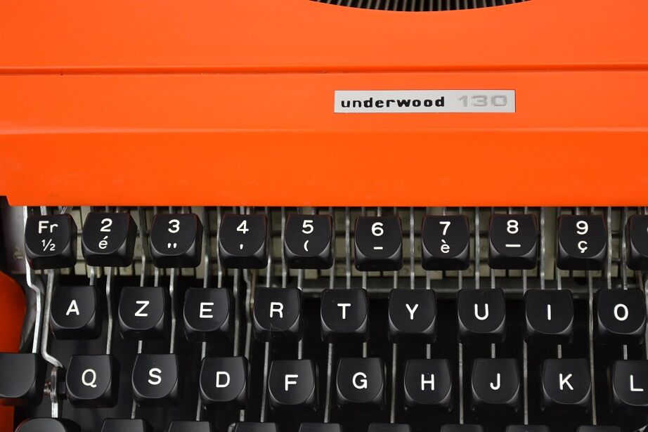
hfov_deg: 24.6
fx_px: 1485
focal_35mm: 82
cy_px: 216
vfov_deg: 16.6
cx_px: 324
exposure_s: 1/125
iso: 400
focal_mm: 55
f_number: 5.6
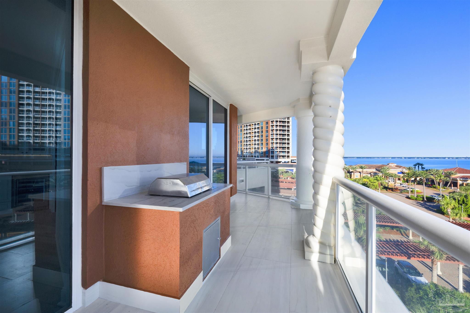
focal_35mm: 16
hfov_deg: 98.5
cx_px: 235
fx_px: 202
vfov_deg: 75.5
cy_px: 156
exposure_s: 1/500
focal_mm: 15.5
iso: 500
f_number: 11
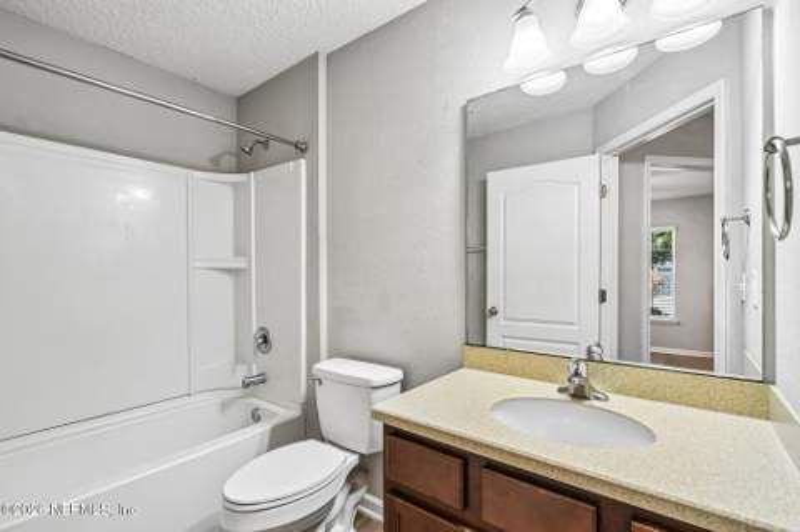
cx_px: 400
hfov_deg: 100.4
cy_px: 266
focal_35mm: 15
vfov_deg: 77.2
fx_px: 333
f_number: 8
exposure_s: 1/10
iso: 400
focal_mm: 10
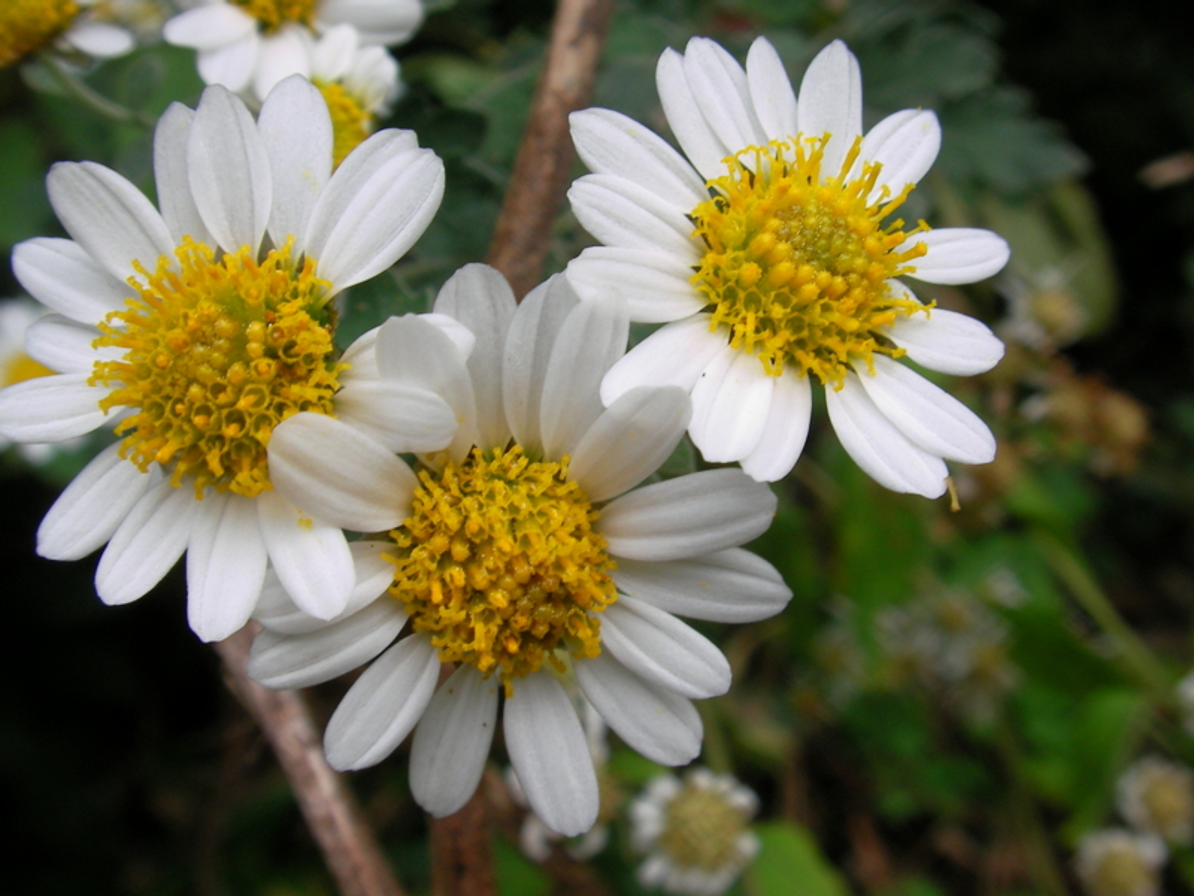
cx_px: 597
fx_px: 1414
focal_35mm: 41
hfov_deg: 45.8
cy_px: 448
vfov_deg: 35.1
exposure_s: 1/153
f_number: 4.5
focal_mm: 6.3
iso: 50
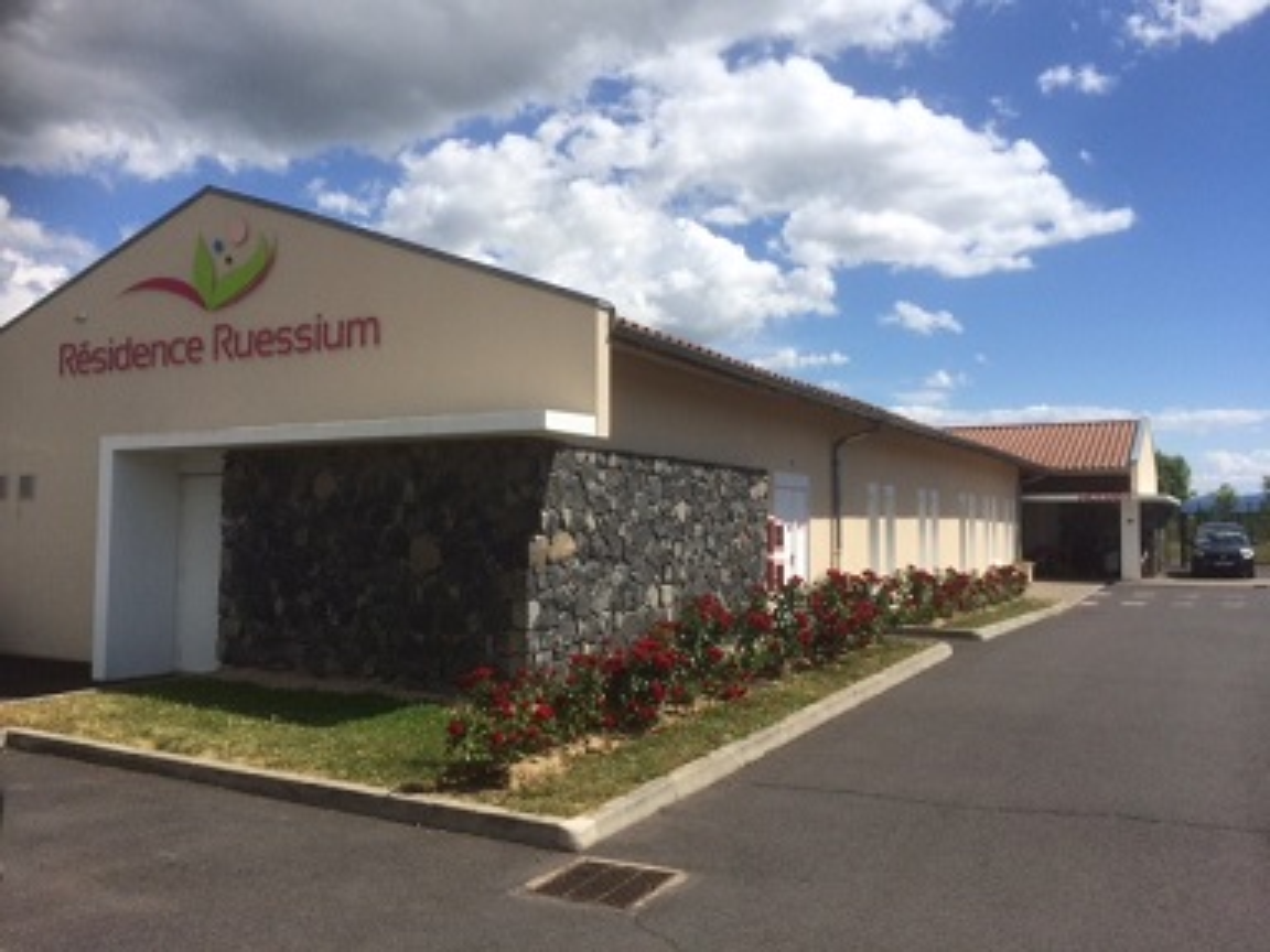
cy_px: 476
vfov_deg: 48.2
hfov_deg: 61.7
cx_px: 635
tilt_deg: +3.7
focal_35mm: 29
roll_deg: +0.4
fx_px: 1064
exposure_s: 1/3731
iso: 32
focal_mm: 4.15
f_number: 2.2
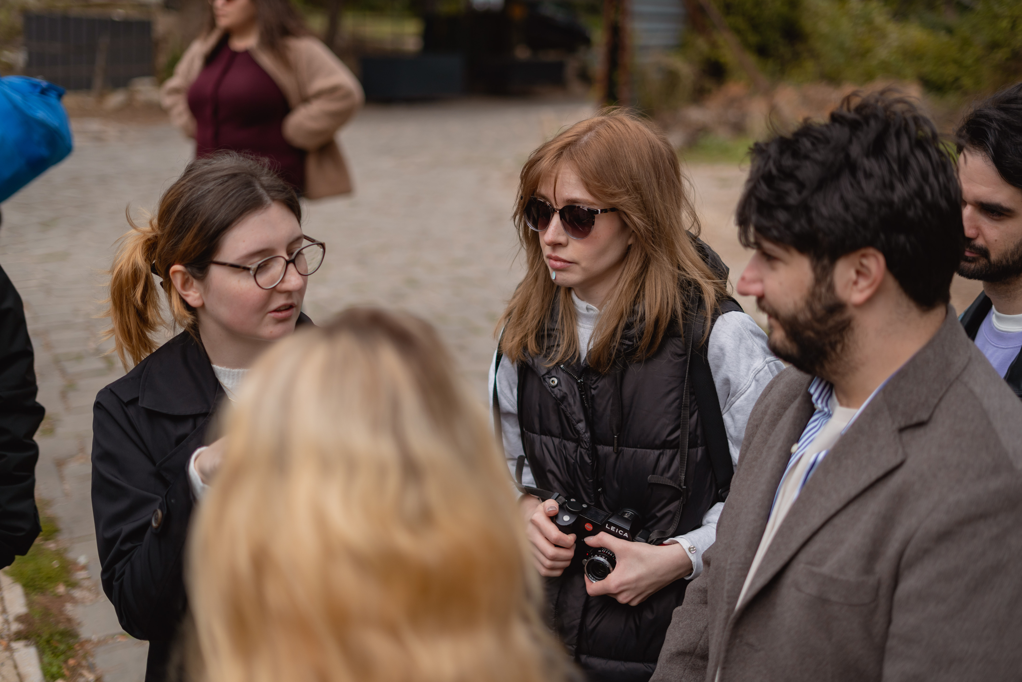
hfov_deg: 39.6
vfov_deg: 27.0
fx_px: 1419
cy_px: 341
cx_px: 511
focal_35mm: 50
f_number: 2
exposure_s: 1/4000
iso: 200
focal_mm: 50
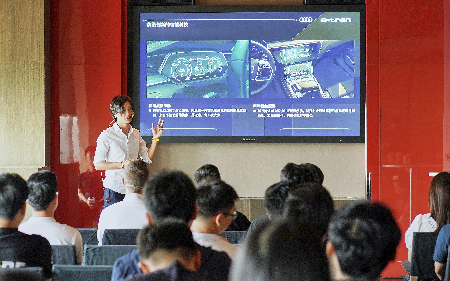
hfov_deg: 24.6
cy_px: 141
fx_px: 1030
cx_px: 224
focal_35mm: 84
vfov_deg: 15.5
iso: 400
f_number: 2.5
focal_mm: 55
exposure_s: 1/100
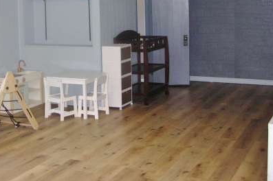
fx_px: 477
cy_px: 23
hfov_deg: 31.7
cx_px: 90
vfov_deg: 21.1
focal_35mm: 63
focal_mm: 6
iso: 99
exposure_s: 1/60.1
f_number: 2.7
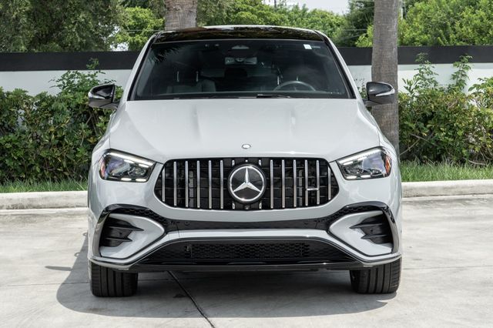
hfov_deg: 19.8
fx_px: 1411
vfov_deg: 13.3
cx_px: 244
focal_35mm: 103
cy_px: 145
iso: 100
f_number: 8
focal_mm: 54
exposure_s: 1/40
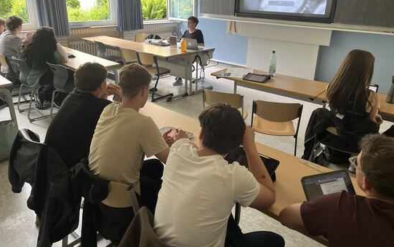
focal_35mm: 28
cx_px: 197
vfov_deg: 44.3
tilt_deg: -19.4
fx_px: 301
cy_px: 99
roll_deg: -2.4
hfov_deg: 66.5
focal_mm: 5.1
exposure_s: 1/99
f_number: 1.6
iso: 125
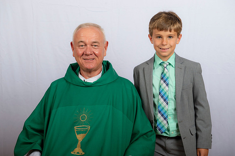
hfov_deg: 32.4
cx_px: 118
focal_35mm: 62
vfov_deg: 21.9
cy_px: 78
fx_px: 404
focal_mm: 62
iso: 320
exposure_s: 1/200
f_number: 8
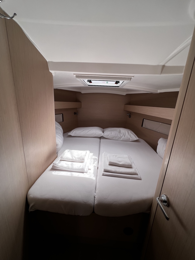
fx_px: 98
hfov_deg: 89.9
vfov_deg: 106.2
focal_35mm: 13
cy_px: 130
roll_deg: -2.8
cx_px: 98
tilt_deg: -15.3
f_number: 1.8
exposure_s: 1/168
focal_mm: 1.57
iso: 32
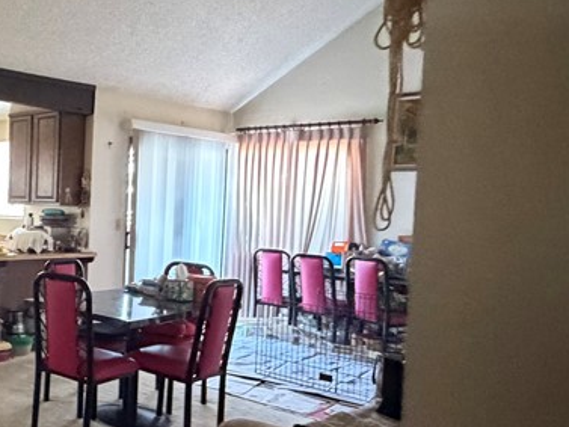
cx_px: -33
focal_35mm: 38
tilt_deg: -4.1
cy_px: 234
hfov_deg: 40.9
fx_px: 625
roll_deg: -1.4
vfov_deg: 37.7
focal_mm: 2.22
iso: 1250
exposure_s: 1/48
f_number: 2.2
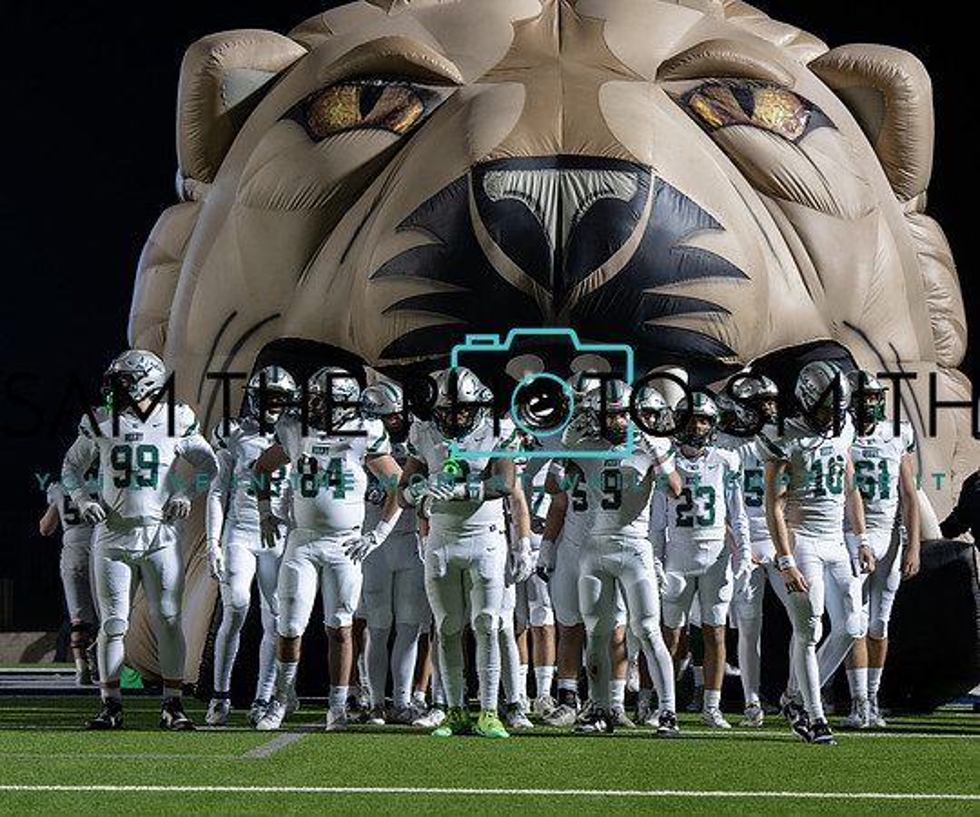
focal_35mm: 100
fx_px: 2941
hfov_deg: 18.9
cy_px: 499
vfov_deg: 15.8
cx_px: 537
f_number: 3.2
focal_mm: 70
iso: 1000
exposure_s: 1/320
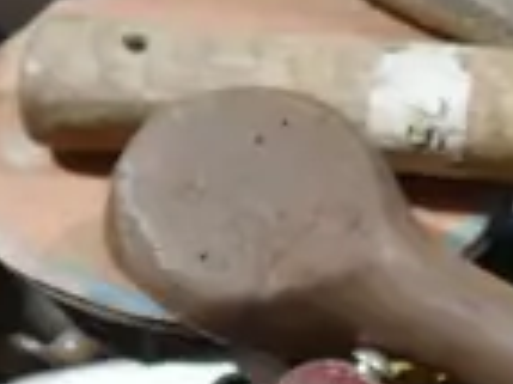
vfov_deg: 7.4
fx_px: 2976
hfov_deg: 9.4
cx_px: 883
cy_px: 257
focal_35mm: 201
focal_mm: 14
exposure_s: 1/60
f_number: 3.5
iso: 640
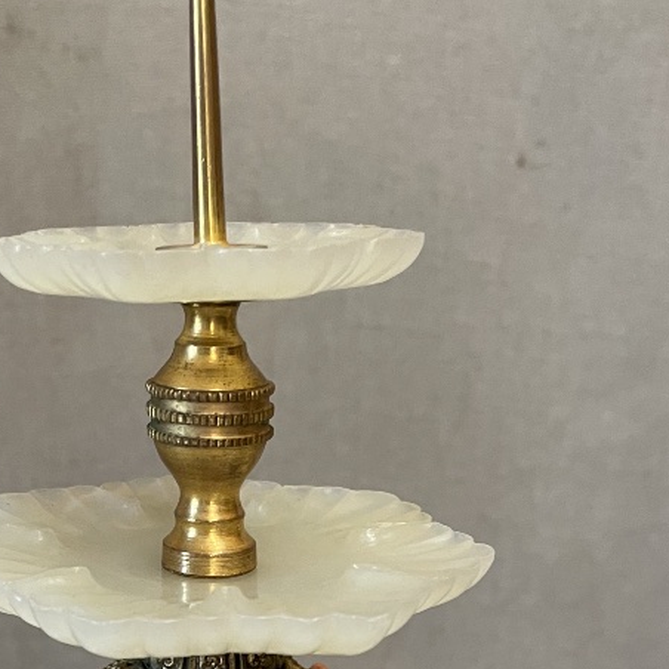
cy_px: 756
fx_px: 1334
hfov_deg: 28.1
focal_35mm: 61
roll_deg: -0.6
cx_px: 265
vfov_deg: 25.8
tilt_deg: -21.9
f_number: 1.6
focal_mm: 4.2
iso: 125
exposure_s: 1/50
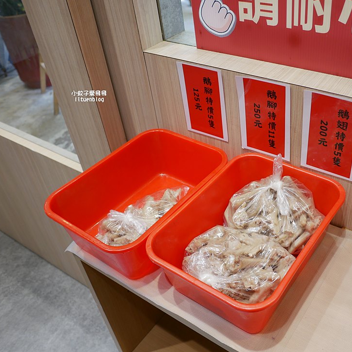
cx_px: 235
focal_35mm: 34
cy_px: 173
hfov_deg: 47.6
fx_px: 391
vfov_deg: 48.4
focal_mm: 14
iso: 200
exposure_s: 1/60
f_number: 2.5
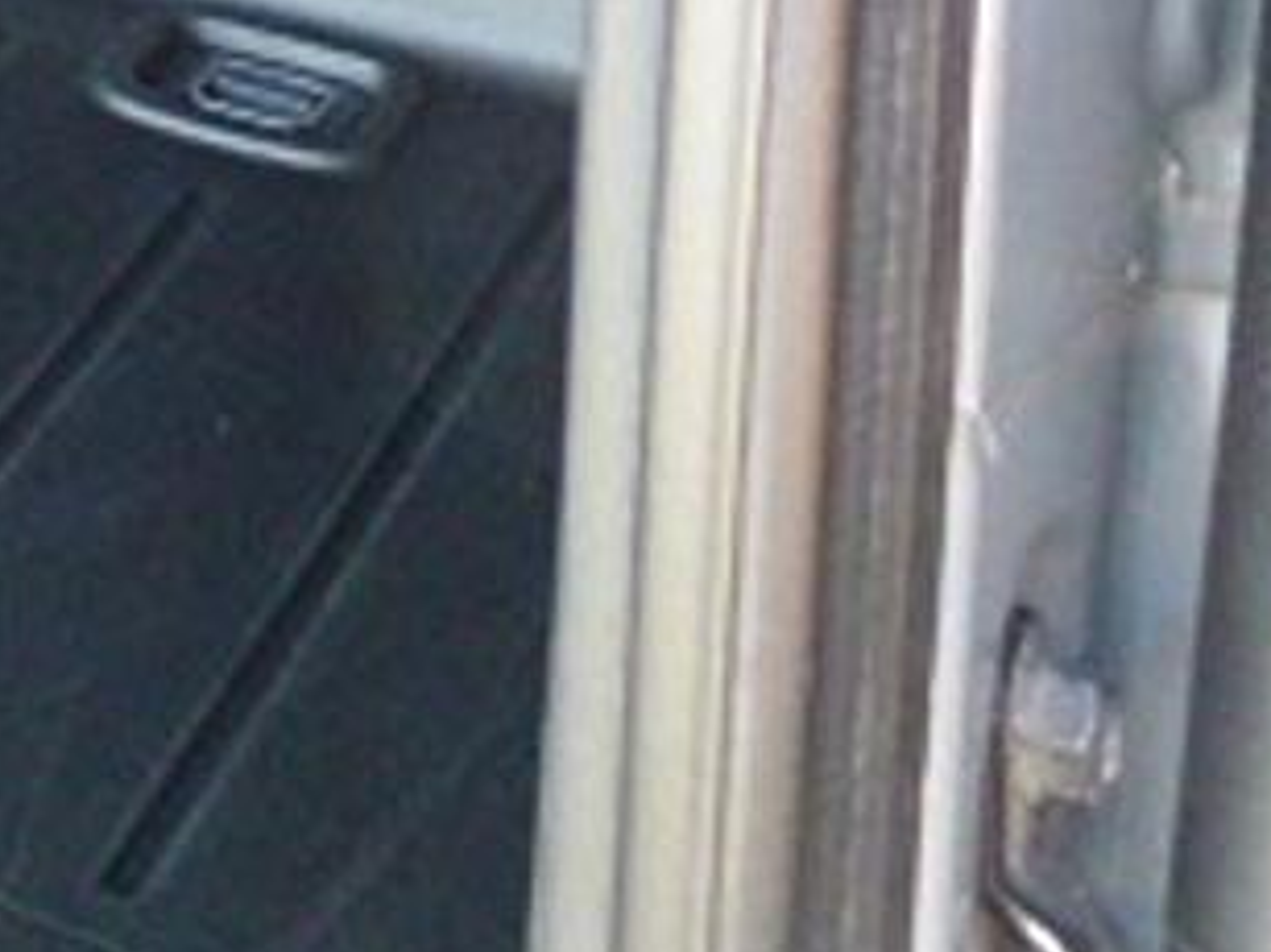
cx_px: -1358
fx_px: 3670
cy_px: -546
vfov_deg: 13.7
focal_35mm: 100
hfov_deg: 15.3
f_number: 3.3
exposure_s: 1/50
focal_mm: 4.3
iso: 400
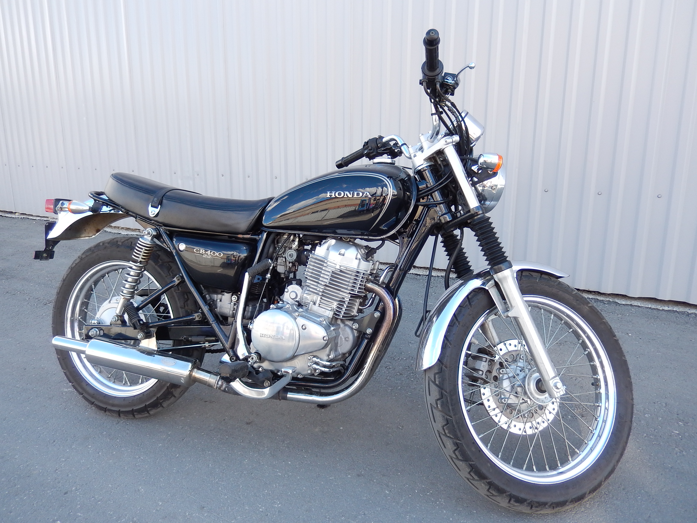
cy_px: 262
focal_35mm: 25
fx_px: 503
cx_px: 348
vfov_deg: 54.9
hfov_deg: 69.4
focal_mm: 4.5
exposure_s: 1/160
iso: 125
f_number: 3.4
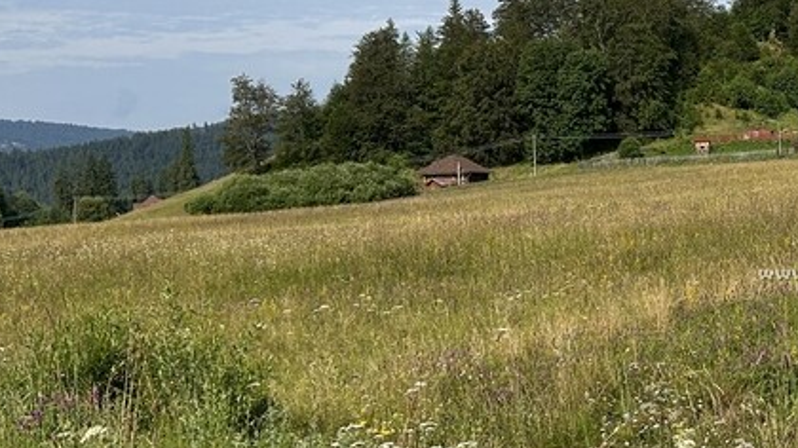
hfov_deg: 28.5
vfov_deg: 17.5
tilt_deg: -1.0
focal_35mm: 69
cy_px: 197
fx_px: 1460
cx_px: 821
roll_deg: +1.8
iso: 50
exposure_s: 1/5587
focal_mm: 5.7
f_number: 1.5
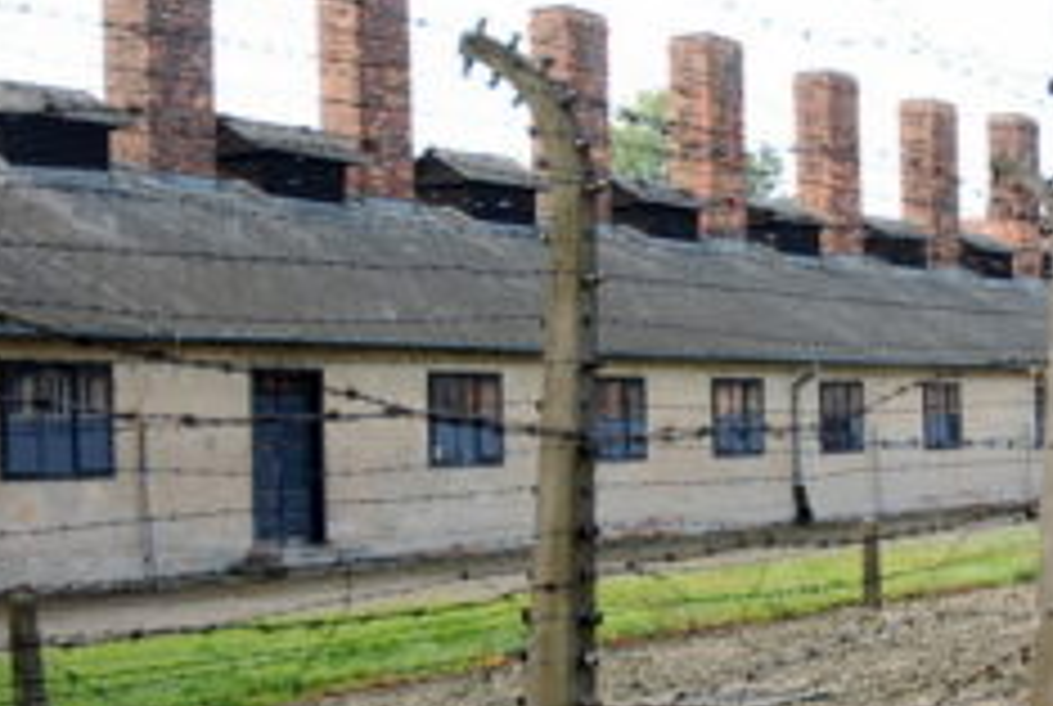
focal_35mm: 77
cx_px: 873
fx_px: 2257
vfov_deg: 17.8
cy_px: 447
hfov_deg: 25.7
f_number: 4.5
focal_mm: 24
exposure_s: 1/80
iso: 100
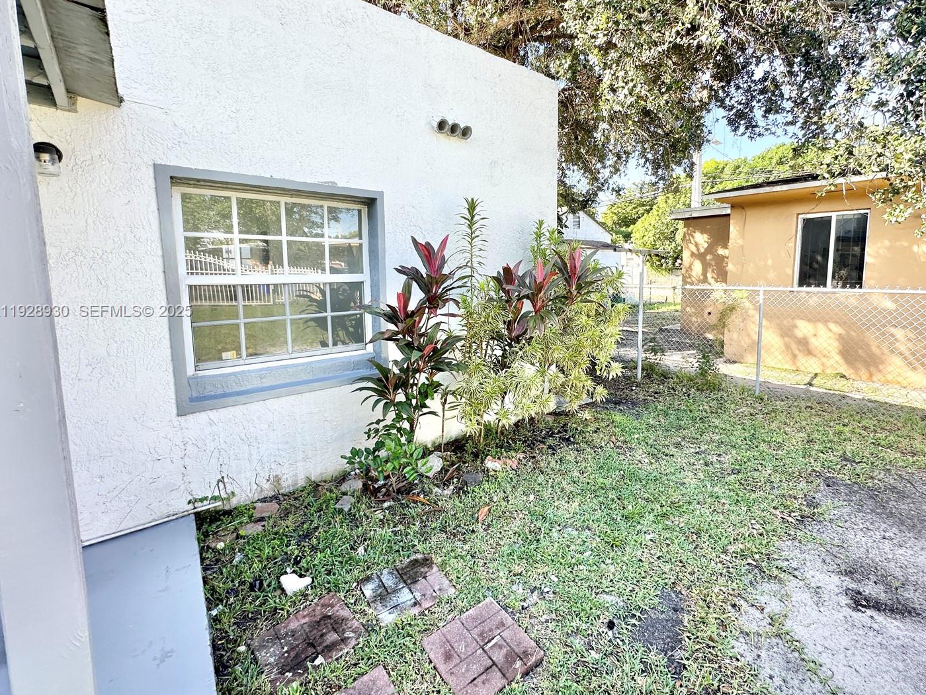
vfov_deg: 77.9
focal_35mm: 16
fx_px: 428
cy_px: 312
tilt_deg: -4.4
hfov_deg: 94.1
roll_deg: +0.2
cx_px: 515
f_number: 2.2
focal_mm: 2.22
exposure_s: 1/303
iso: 40
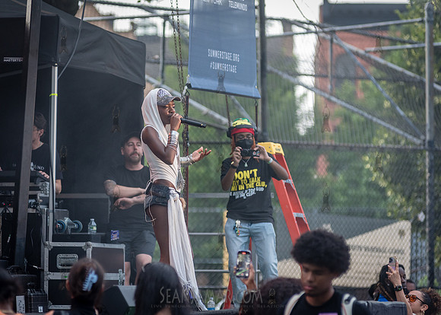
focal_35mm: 240
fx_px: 3008
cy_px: 139
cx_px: 178
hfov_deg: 8.4
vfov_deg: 6.0
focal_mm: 200
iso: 1000
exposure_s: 1/640
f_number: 4
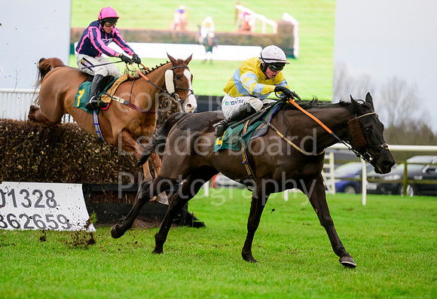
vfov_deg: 7.9
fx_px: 2164
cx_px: 177
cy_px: 167
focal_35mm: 177
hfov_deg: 11.5
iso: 3200
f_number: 2.8
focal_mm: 145
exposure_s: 1/1600
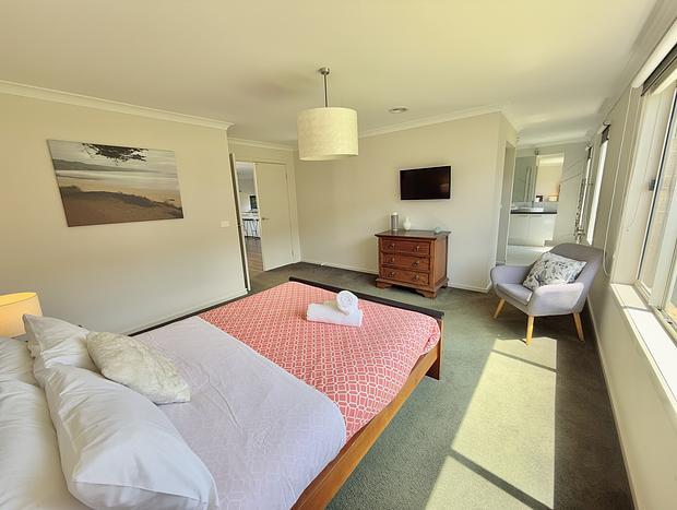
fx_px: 274
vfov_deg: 85.8
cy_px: 255
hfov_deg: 102.0
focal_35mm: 14
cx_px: 338
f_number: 2.2
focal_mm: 2.22
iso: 50
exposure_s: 1/146
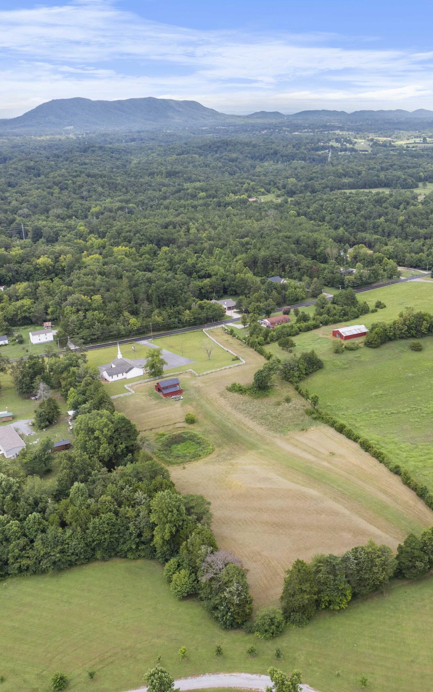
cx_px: 299
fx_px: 642
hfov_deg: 36.8
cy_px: 346
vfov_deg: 56.7
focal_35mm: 34
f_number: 2.8
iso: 380
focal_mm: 12.29
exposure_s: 1/240
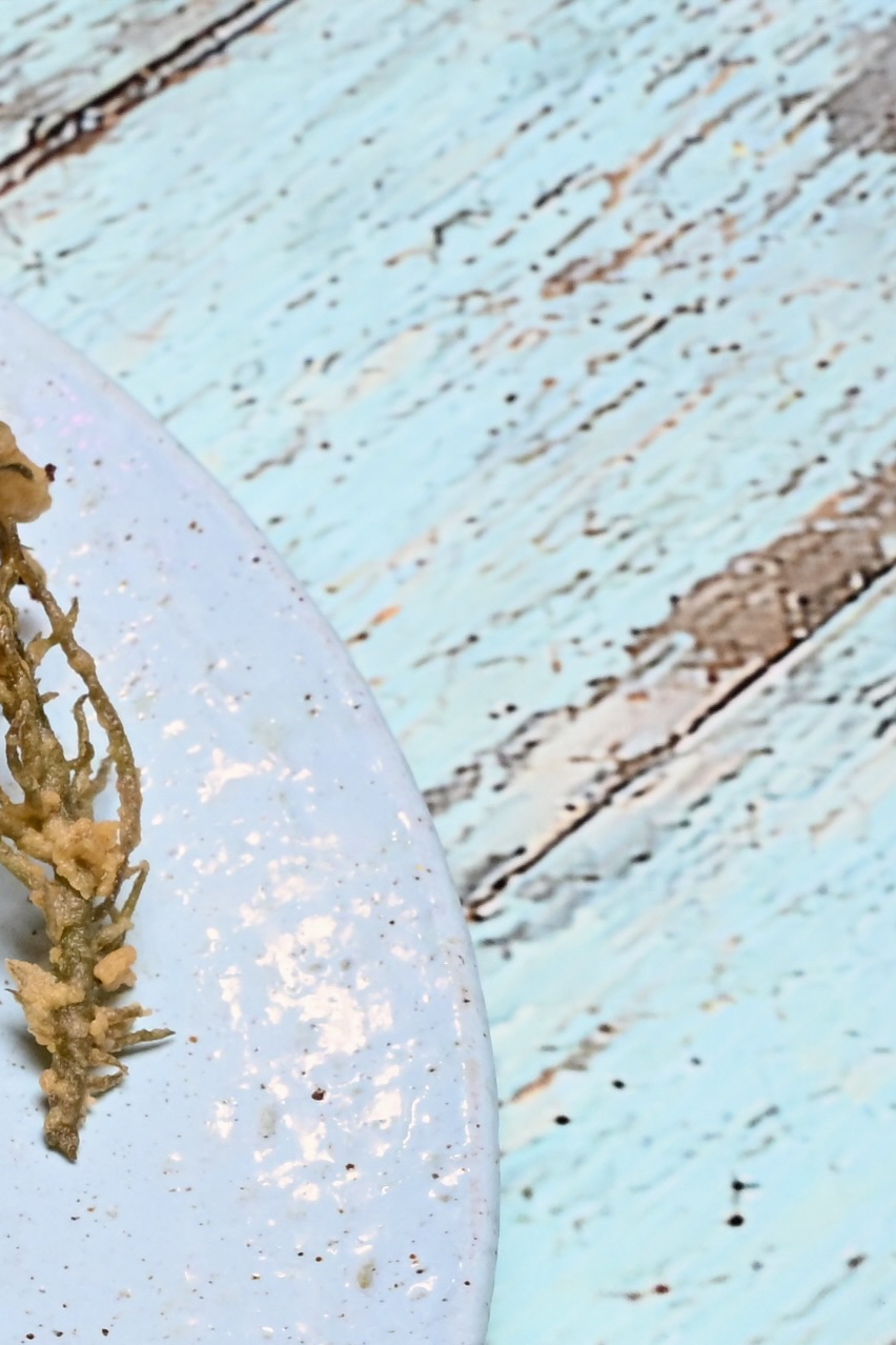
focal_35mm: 117
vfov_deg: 17.4
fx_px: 4368
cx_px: -1153
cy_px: 985
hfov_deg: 10.3
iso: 2000
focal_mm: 33
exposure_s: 1/160
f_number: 9
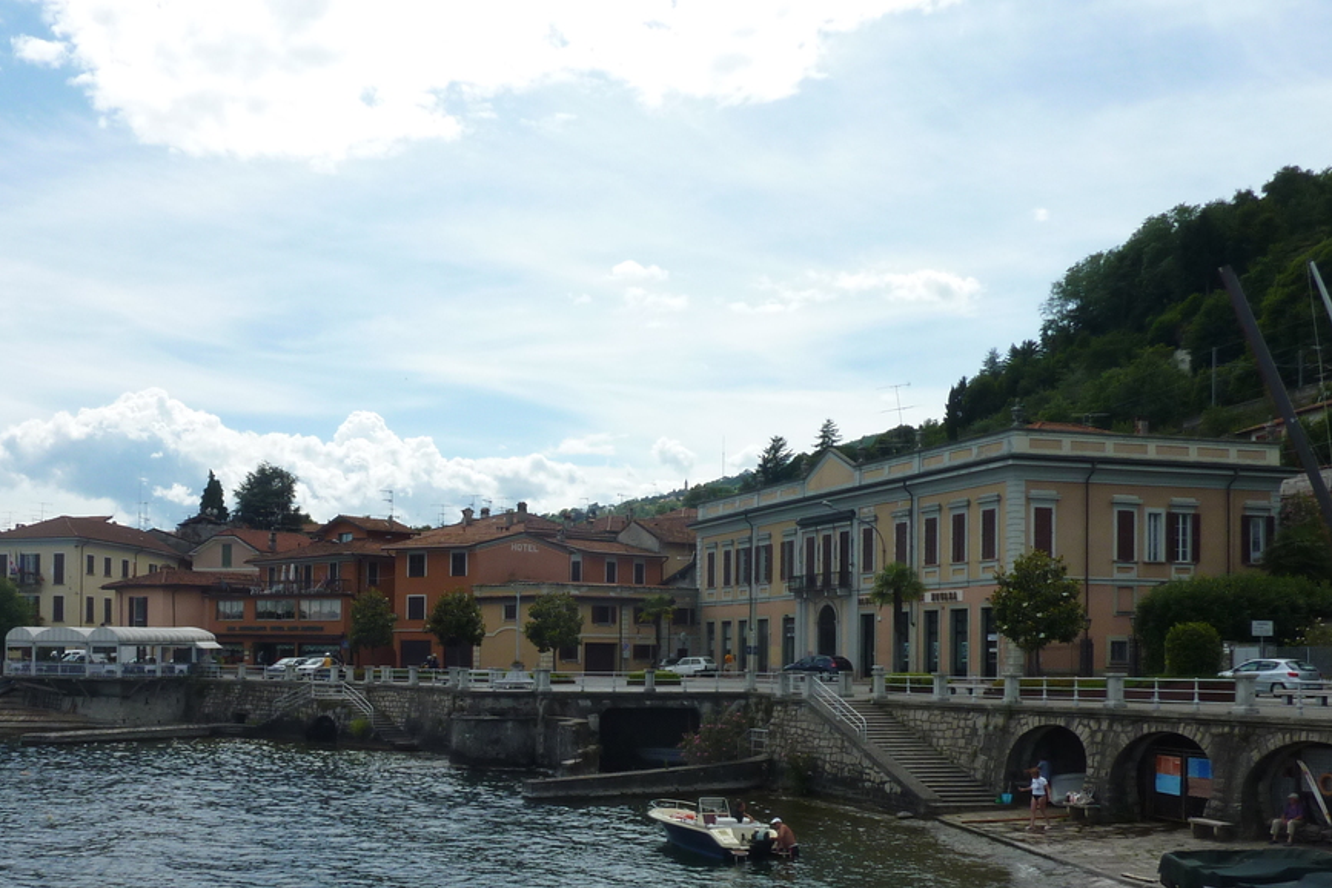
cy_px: 667
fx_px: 1332
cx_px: 455
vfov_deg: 36.0
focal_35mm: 36
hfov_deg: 52.2
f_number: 5.6
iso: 80
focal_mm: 4.1
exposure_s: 1/400
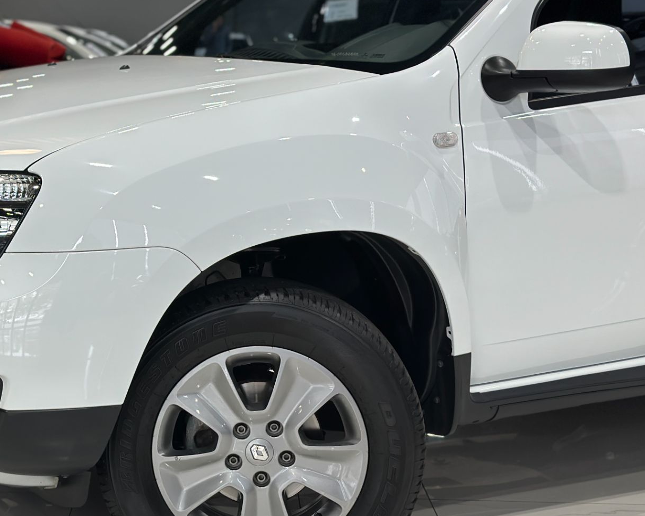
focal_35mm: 74
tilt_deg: -9.3
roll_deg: -0.7
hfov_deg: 25.5
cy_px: 277
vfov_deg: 20.7
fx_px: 1412
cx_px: 169
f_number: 1.78
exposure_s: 1/120
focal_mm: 6.86
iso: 100
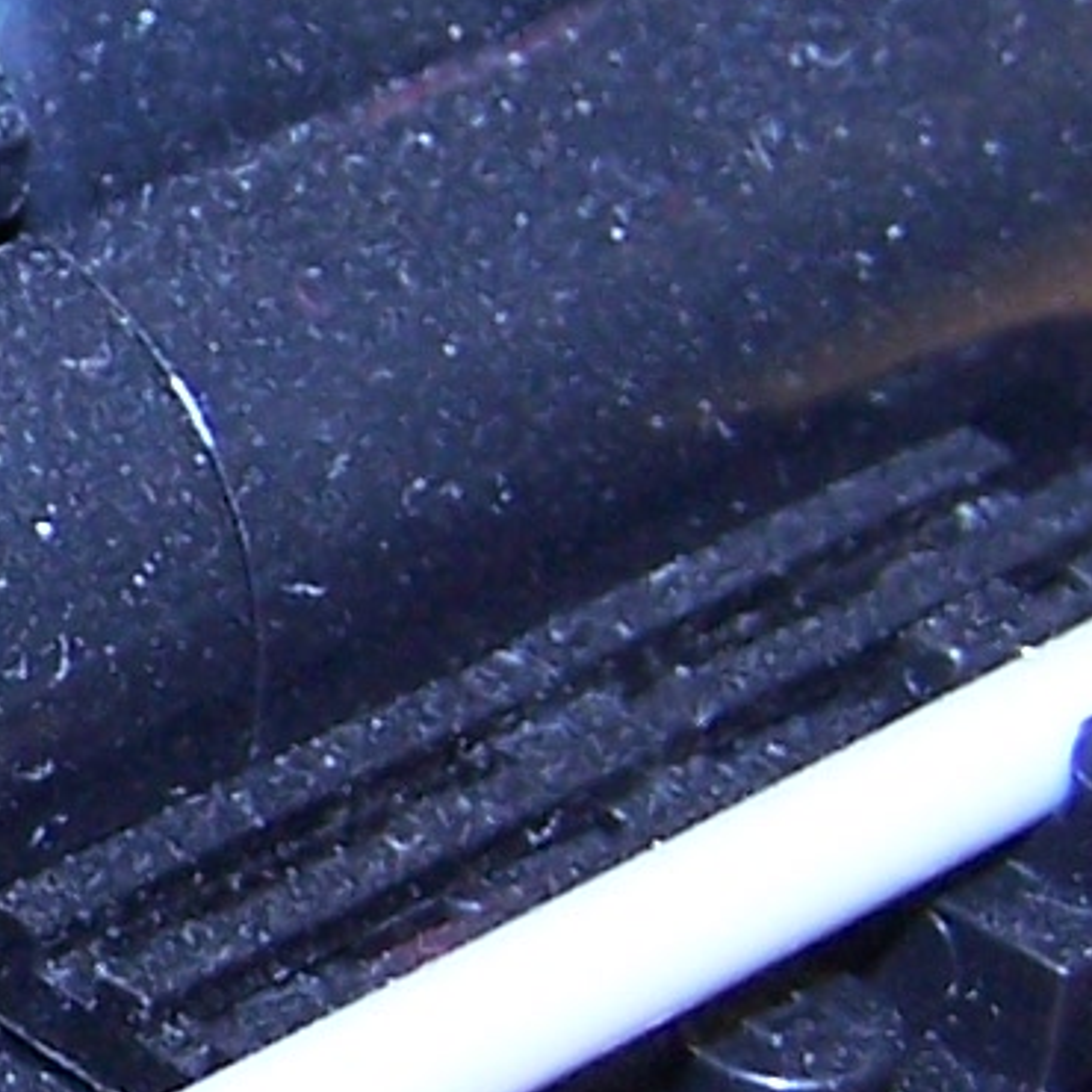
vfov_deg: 8.4
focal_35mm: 209
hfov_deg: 8.0
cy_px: 496
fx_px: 7459
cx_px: -1027
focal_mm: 6.3
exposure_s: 1/60
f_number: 2.8
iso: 140
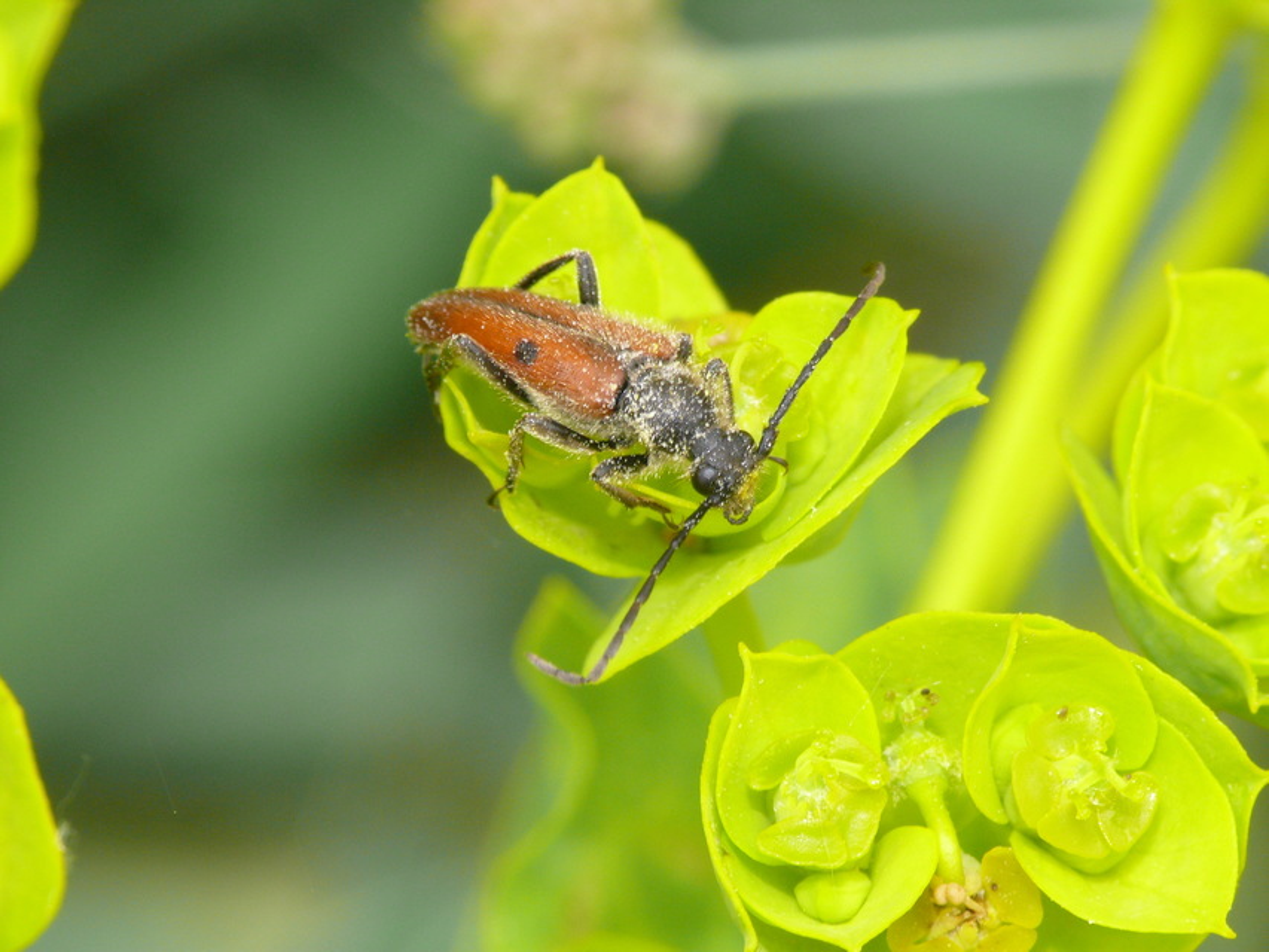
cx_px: 634
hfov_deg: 7.1
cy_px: 476
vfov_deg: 5.4
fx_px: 10156
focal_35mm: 277
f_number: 9
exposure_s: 1/80
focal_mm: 58.5
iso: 200
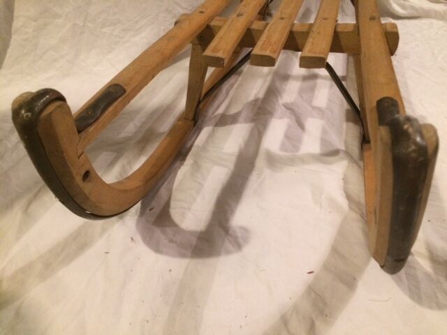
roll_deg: +0.4
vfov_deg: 48.2
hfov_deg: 61.7
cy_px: 168
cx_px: 224
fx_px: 374
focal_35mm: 29
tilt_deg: -34.7
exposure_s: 1/20
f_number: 2.2
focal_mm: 4.15
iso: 320
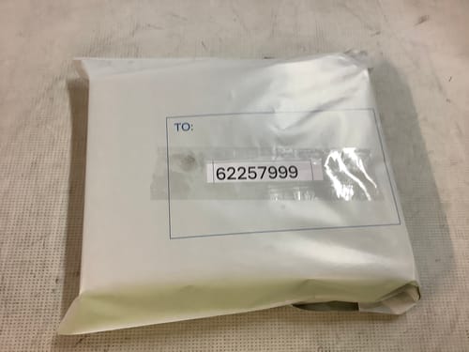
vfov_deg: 45.4
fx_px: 420
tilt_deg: -68.8
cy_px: 176
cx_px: 234
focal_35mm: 31
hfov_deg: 58.4
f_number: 2.4
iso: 100
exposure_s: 1/50
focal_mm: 3.3
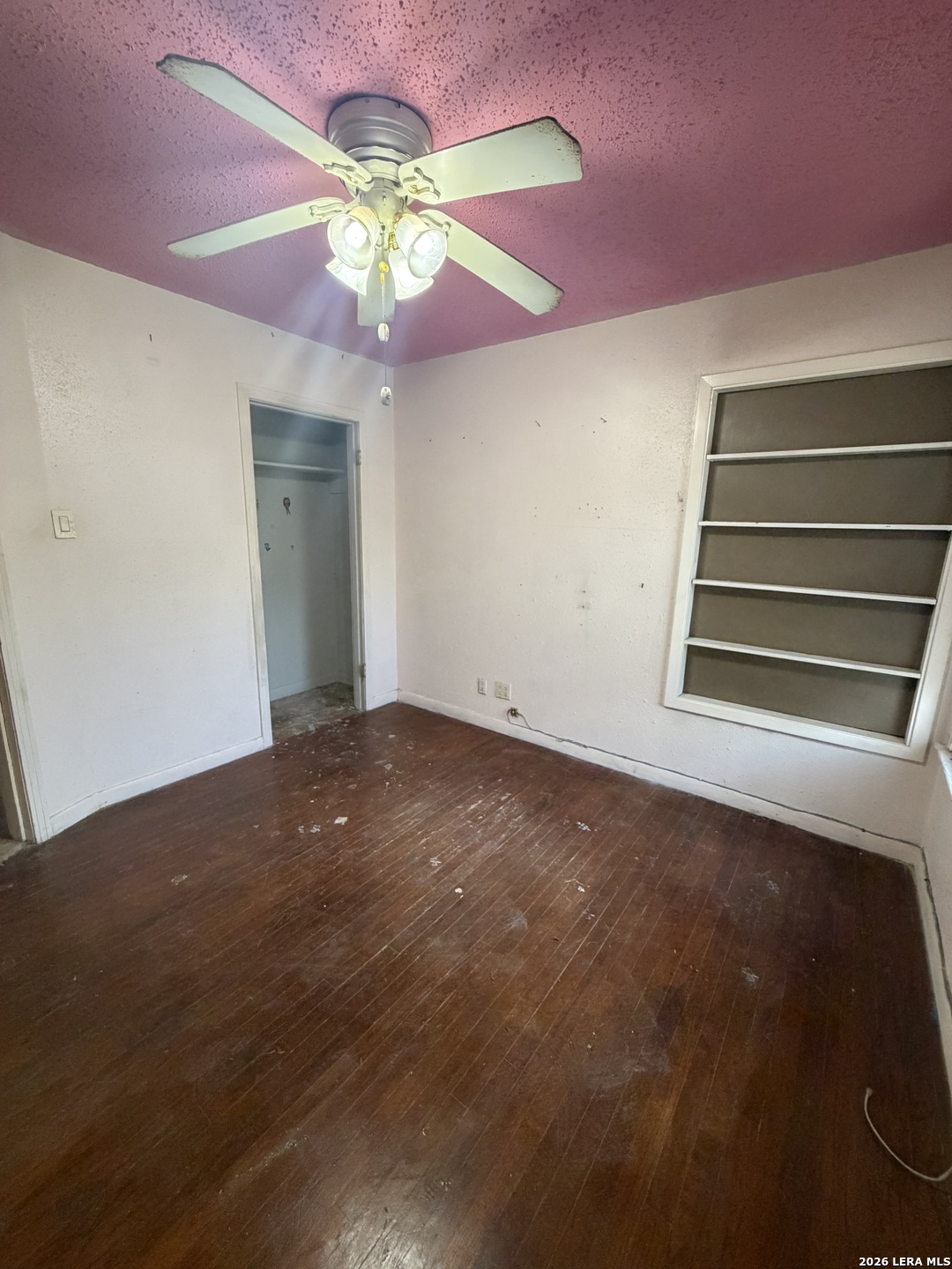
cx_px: 476
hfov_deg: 85.7
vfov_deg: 102.1
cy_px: 634
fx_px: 513
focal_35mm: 14
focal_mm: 2.22
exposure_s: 1/60
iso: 500
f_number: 2.2
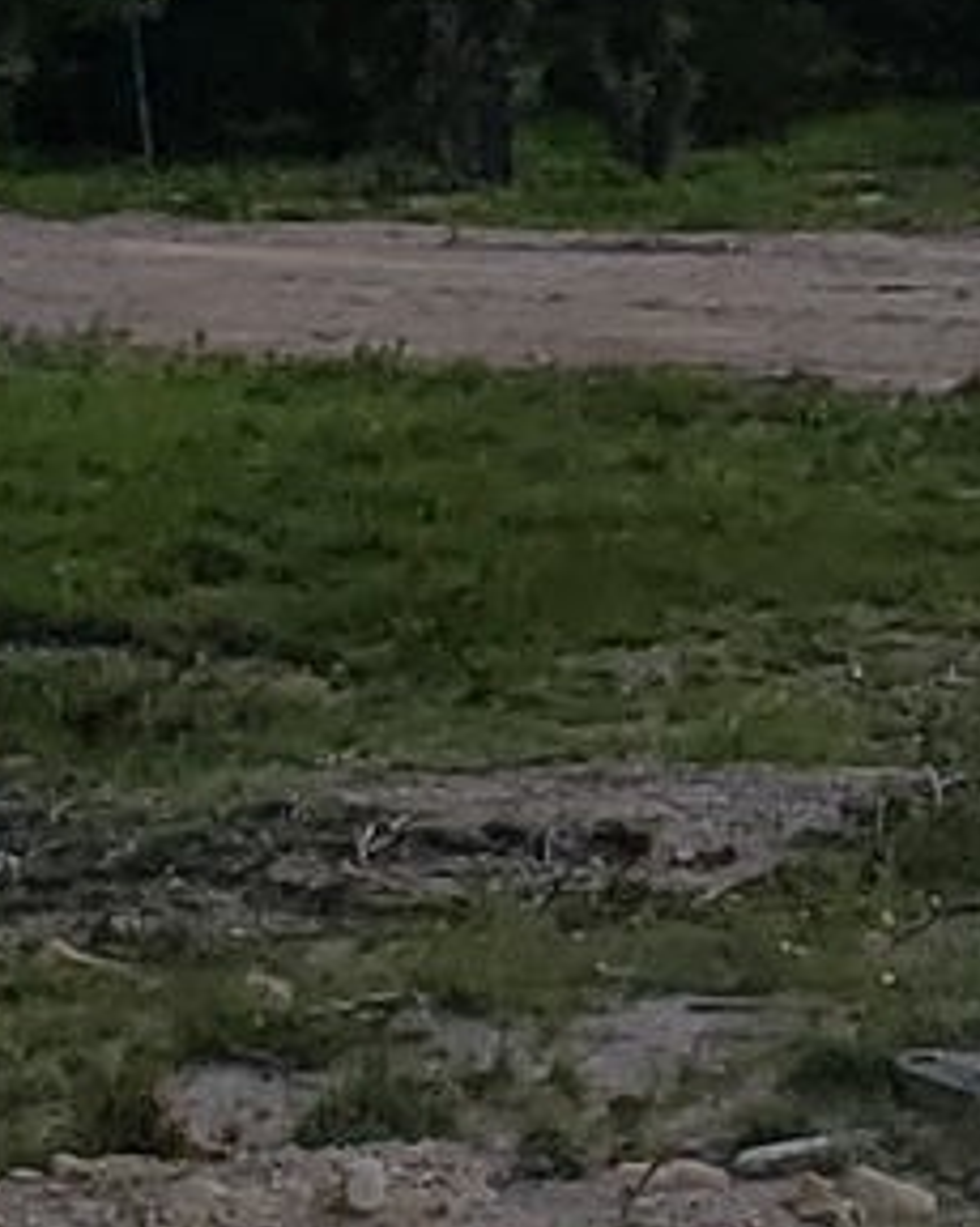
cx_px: 1969
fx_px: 4609
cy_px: -200
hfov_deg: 11.0
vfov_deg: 14.7
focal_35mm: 127
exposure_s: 1/3737
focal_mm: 4.3
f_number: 2.4
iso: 50
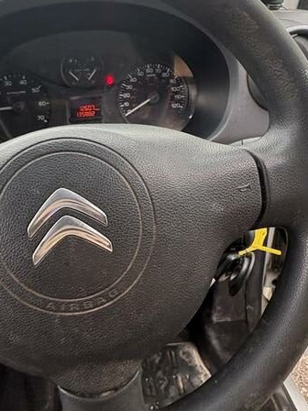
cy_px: 204
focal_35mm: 28
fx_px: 332
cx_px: 100
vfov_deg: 63.4
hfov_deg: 48.8
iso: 200
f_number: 2.2
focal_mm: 2.22
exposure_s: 1/99
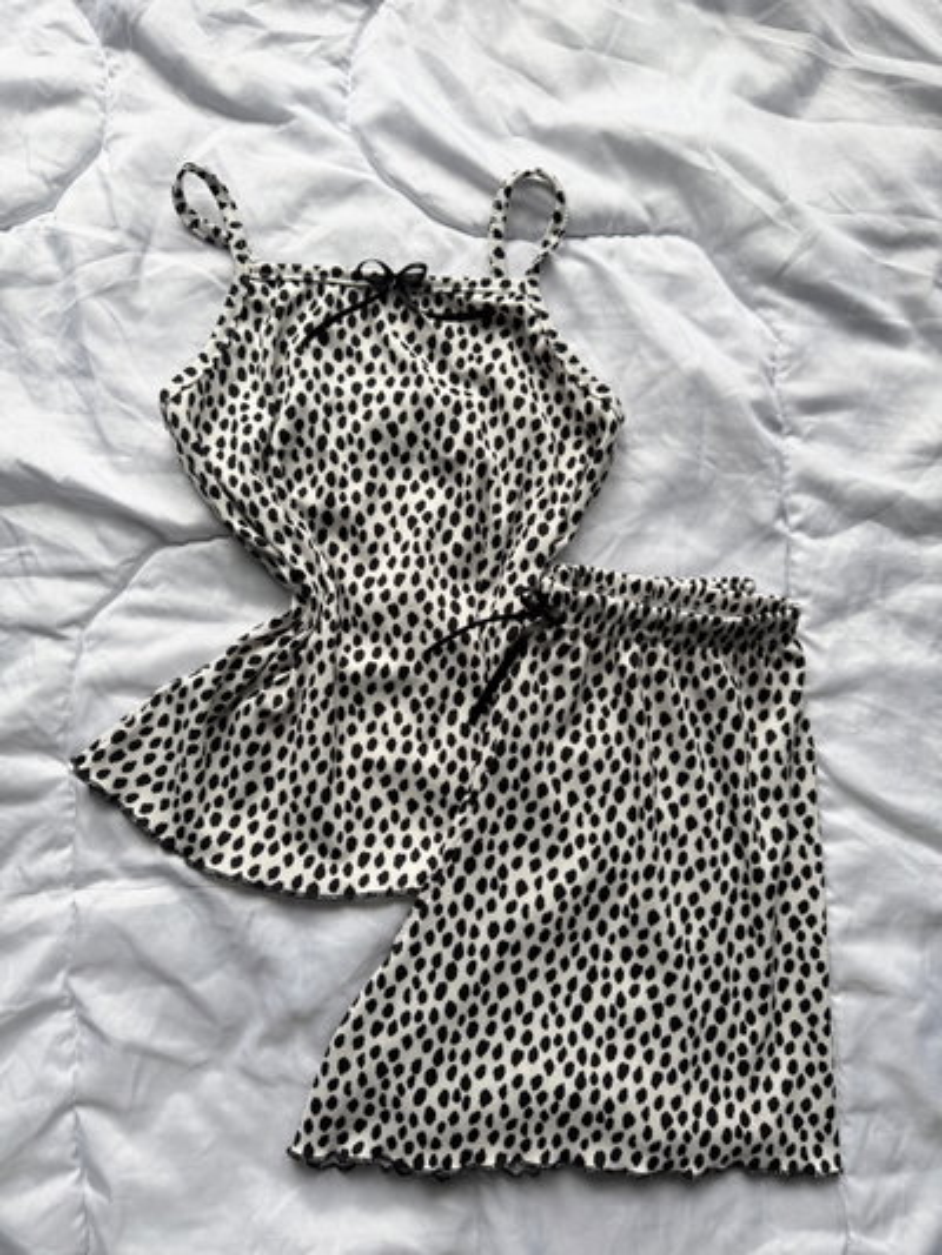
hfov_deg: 56.8
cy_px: 628
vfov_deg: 71.6
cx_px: 471
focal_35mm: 24
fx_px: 870
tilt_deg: -84.8
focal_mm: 6.76
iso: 64
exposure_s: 1/232
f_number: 1.78
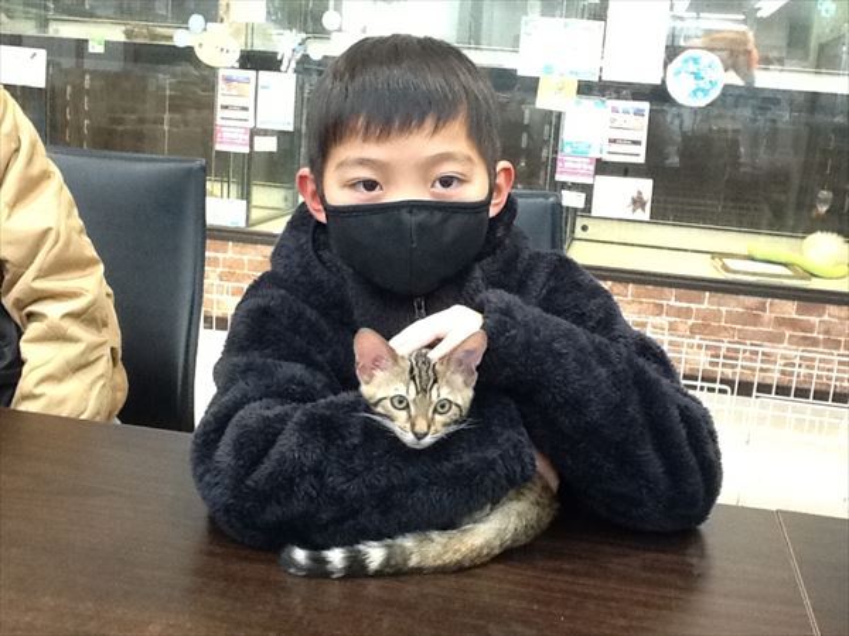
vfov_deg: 32.9
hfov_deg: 42.9
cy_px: 318
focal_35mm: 44
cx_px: 424
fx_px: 1079
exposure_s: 1/30
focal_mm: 2.03
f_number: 2.4
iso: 160
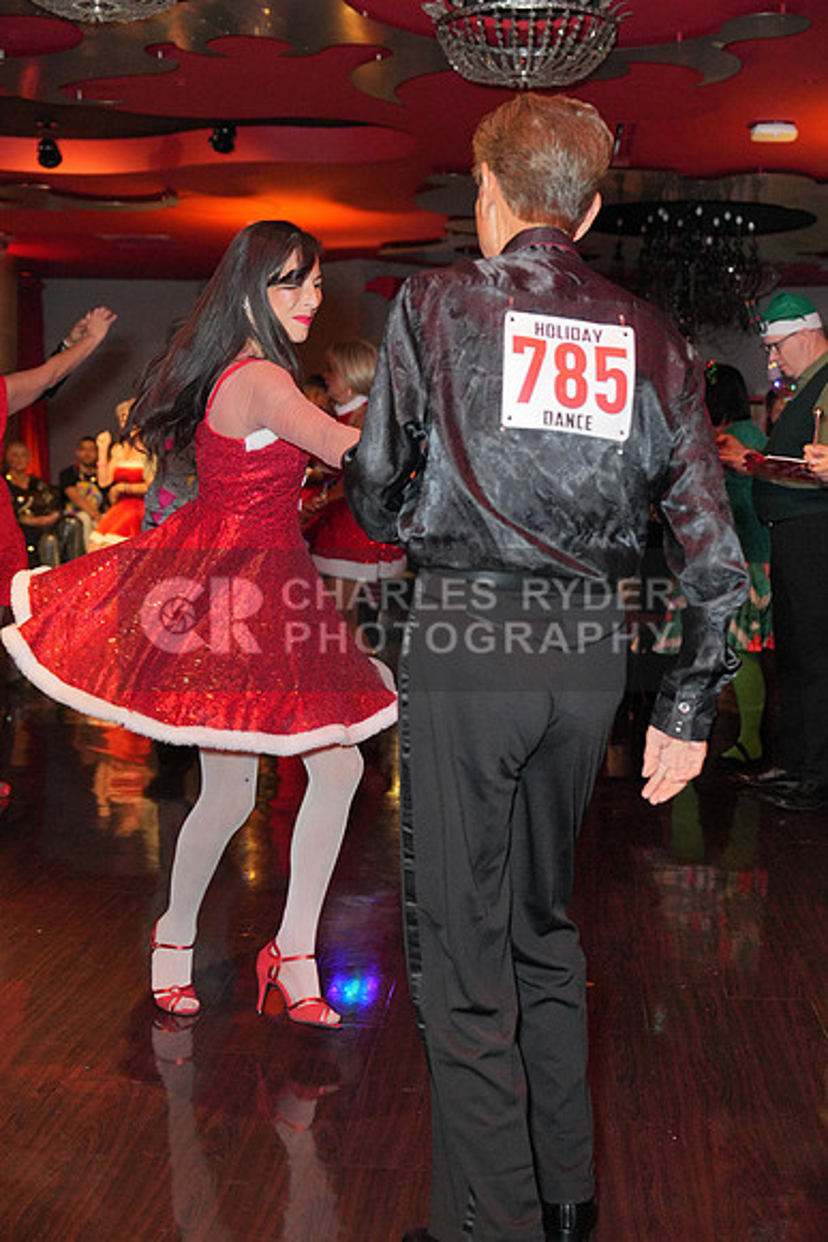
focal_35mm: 46
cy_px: 621
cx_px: 414
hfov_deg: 29.3
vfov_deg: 42.7
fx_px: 1586
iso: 4000
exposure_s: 1/200
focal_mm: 46
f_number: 4
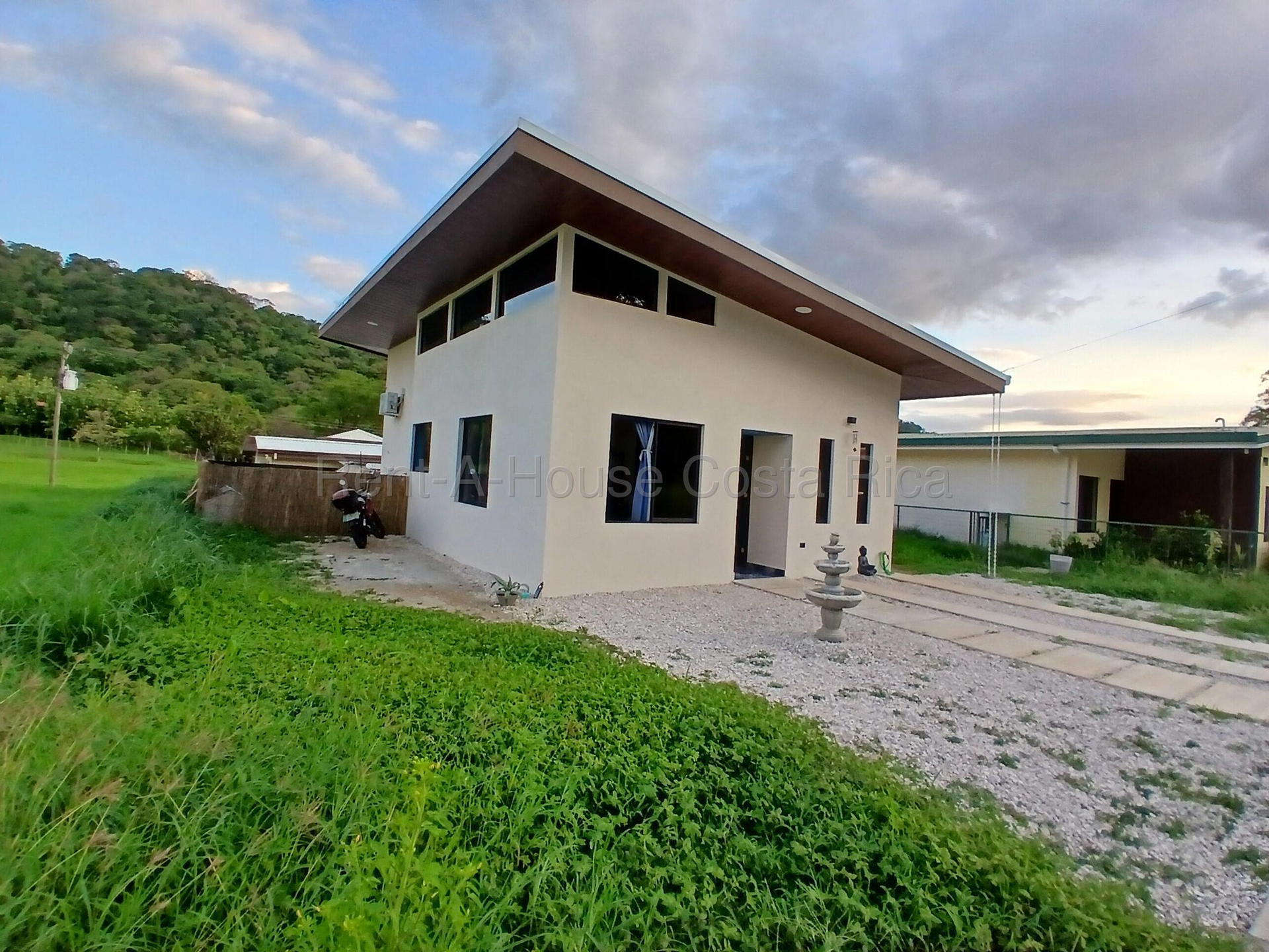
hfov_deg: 91.0
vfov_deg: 74.7
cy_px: 476
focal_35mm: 17
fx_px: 623
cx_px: 634
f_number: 2.2
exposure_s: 1/224
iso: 50
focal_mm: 1.4
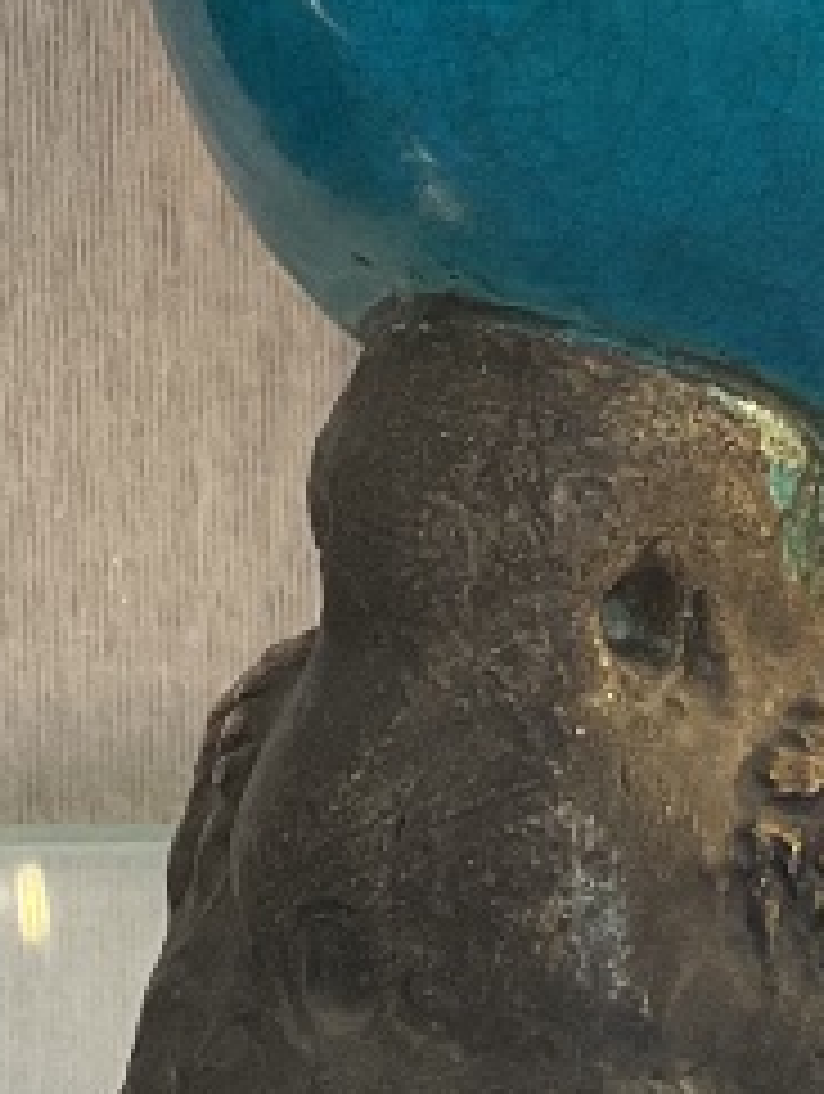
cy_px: -77
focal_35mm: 143
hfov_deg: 10.3
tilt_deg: -3.1
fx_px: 4527
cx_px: -95
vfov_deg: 13.5
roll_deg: +2.2
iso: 64
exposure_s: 1/100
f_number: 1.8
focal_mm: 3
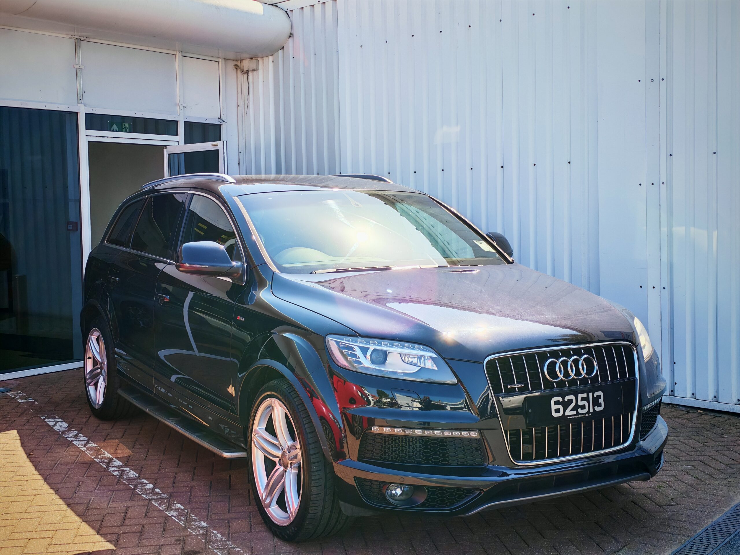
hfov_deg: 39.7
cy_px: 278
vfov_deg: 30.3
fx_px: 1026
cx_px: 370
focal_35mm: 48
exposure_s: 1/540
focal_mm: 6.12
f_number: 1.9
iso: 50
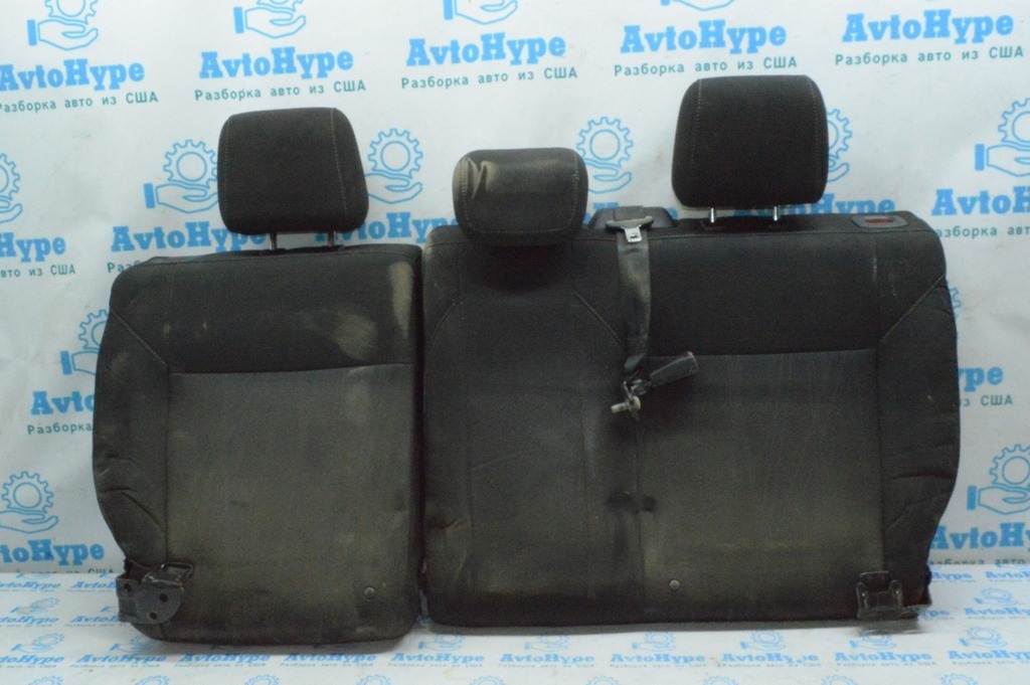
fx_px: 943
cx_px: 515
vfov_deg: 39.9
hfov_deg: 57.3
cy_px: 342
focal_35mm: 33
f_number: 25
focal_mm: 22
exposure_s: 1/50
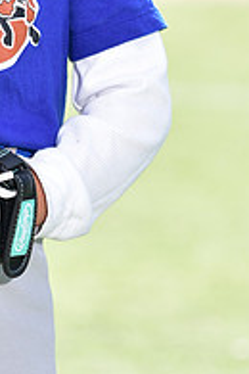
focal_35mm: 596
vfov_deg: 3.5
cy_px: -117
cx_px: -43
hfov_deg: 2.3
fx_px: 6183
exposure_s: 1/160
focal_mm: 200
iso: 100
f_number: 5.6
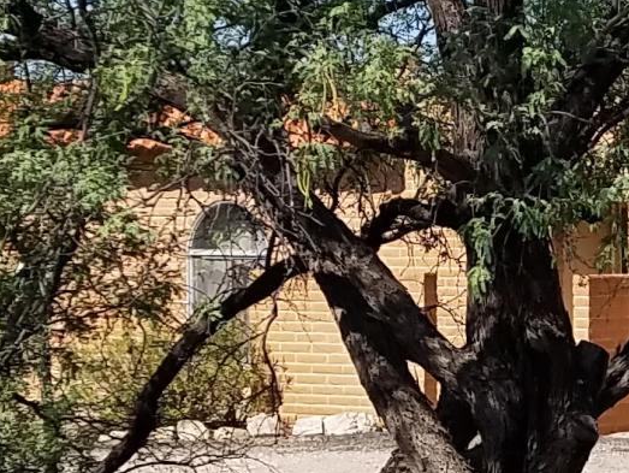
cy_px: 233
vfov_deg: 10.0
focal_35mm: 149
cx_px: 1106
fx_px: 2709
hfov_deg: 12.2
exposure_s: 1/2824
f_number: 1.7
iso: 50
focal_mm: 4.2
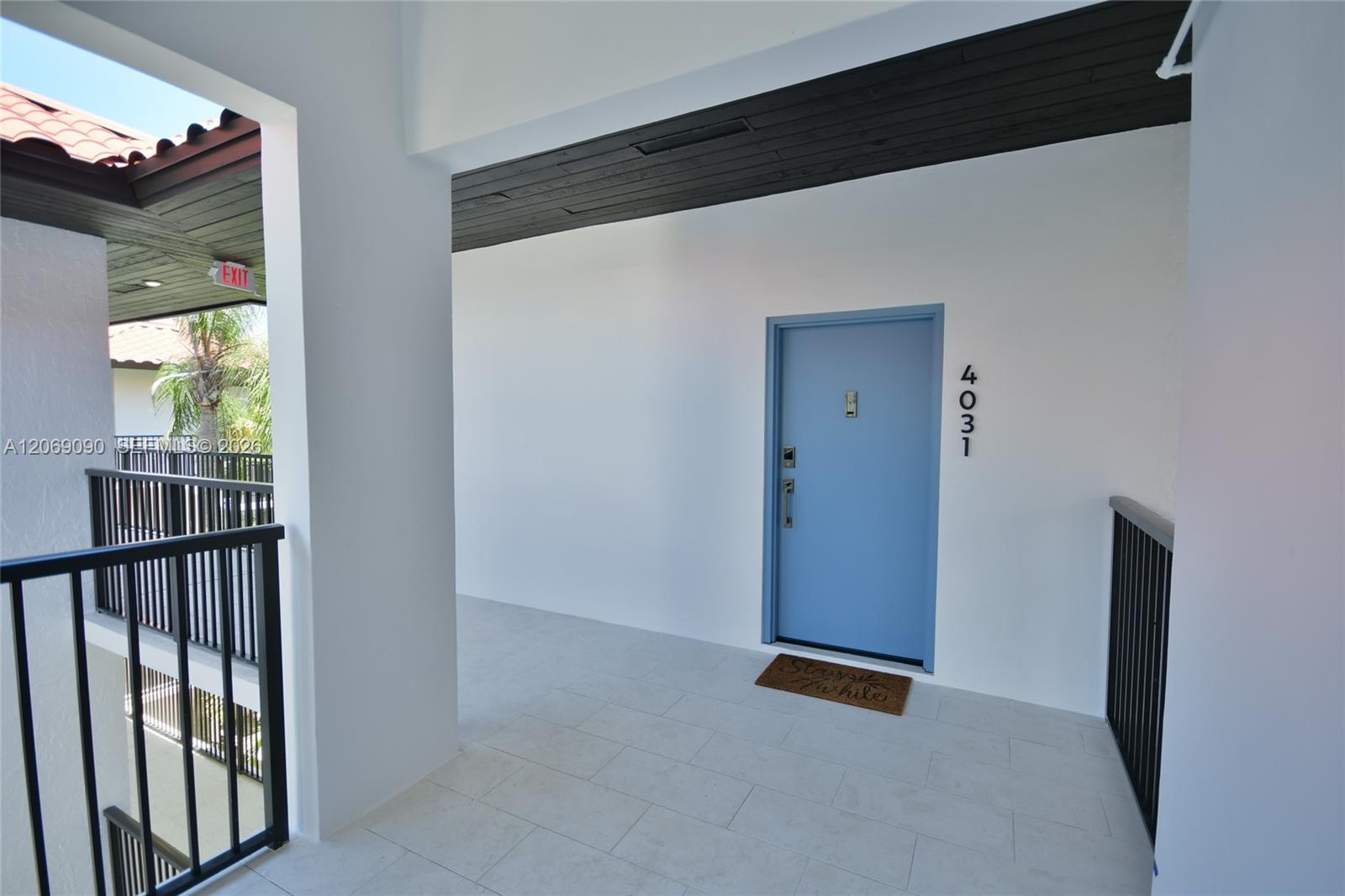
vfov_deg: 72.0
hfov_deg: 95.0
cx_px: 672
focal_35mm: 16
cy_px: 448
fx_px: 616
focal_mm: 11
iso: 100
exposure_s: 1/80
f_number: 4.5
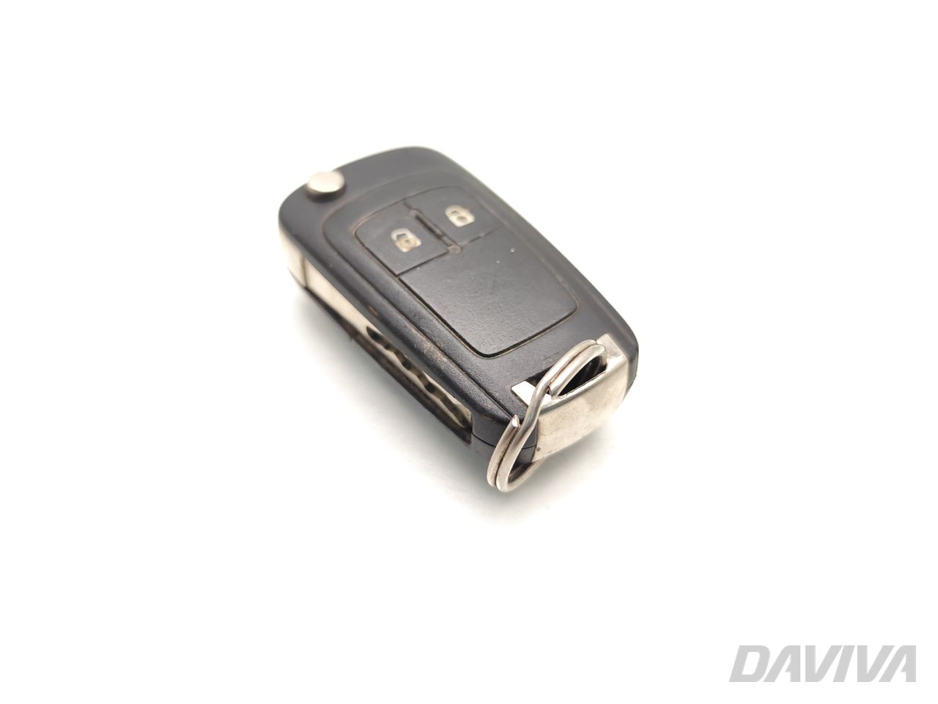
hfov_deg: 63.4
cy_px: 352
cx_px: 469
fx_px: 759
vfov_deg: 49.7
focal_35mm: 28
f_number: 1.65
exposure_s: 1/400
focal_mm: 6.19
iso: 500
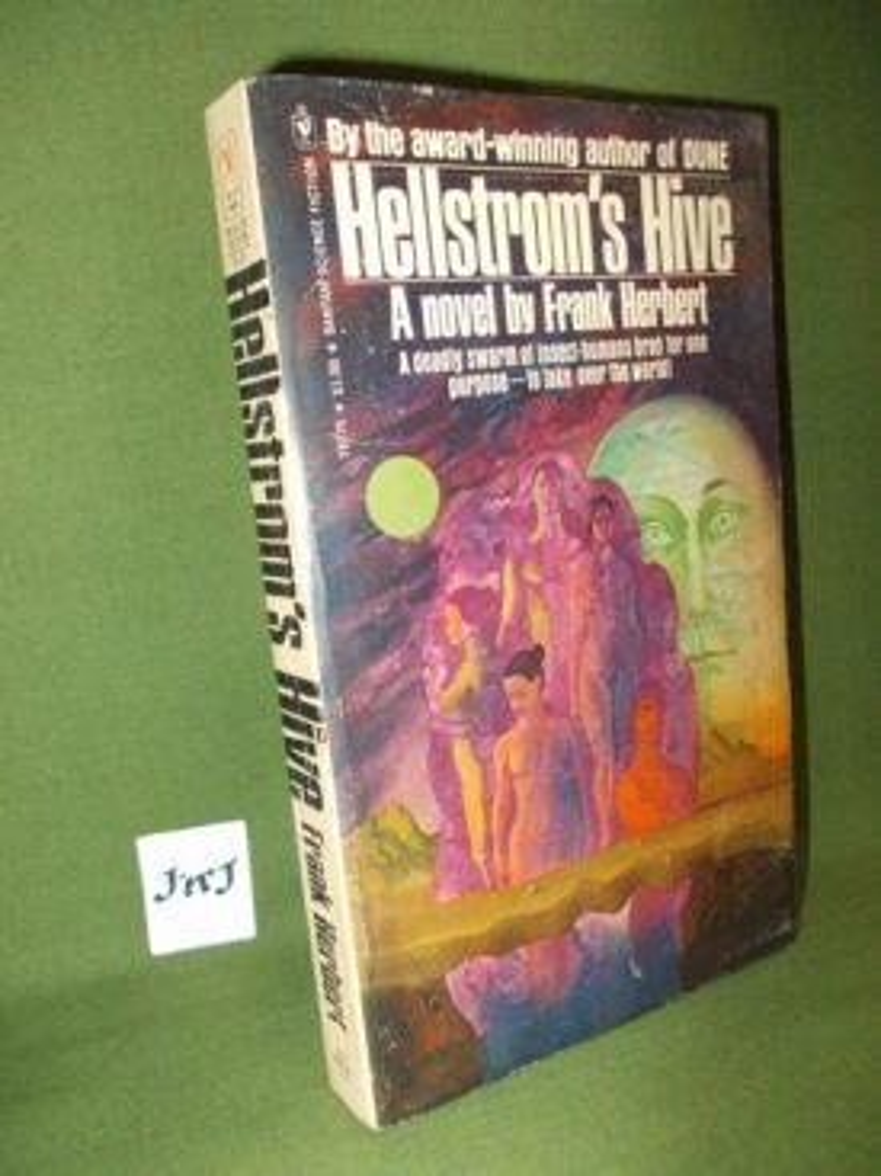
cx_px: 440
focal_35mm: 28
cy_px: 588
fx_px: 951
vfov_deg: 63.5
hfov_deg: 49.7
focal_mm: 4
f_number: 2.7
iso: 200
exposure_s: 1/25
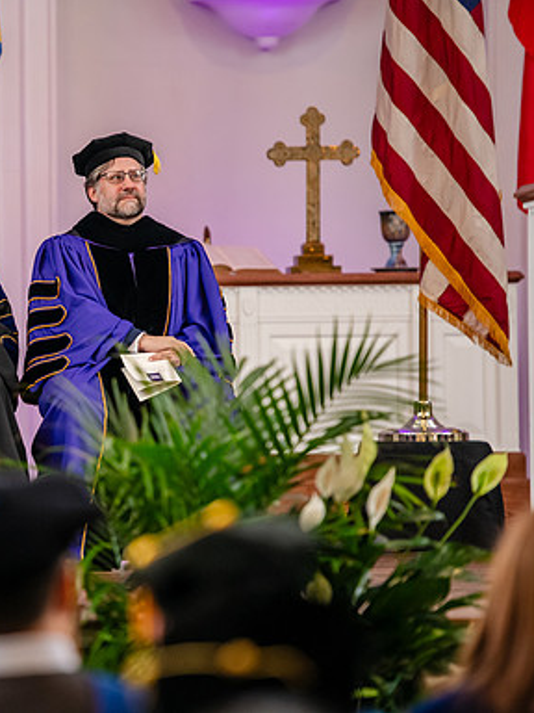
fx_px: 5224
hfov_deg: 5.8
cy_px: 356
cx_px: 9
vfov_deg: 7.8
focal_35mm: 254
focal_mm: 175
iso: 1600
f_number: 3.2
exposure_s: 1/200
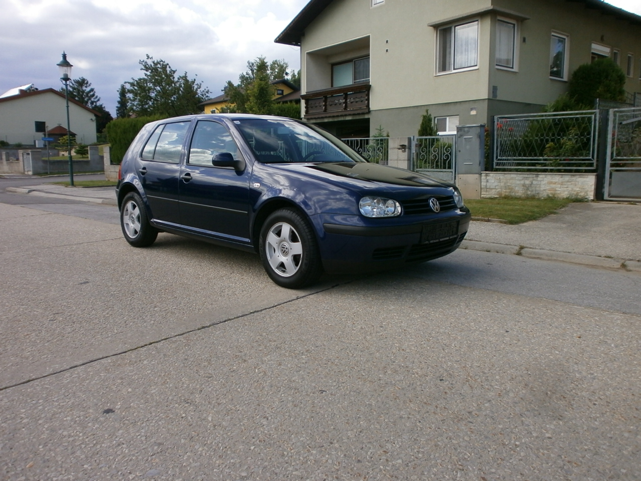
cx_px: 320
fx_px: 500
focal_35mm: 27
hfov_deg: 65.3
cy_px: 240
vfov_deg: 51.4
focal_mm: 4.8
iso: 100
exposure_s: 1/800
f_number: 2.9
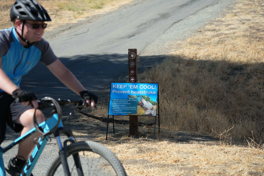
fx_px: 1063
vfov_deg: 9.5
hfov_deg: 14.2
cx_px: 132
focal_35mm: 145
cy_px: 88
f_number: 5.6
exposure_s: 1/1600
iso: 500
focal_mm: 145
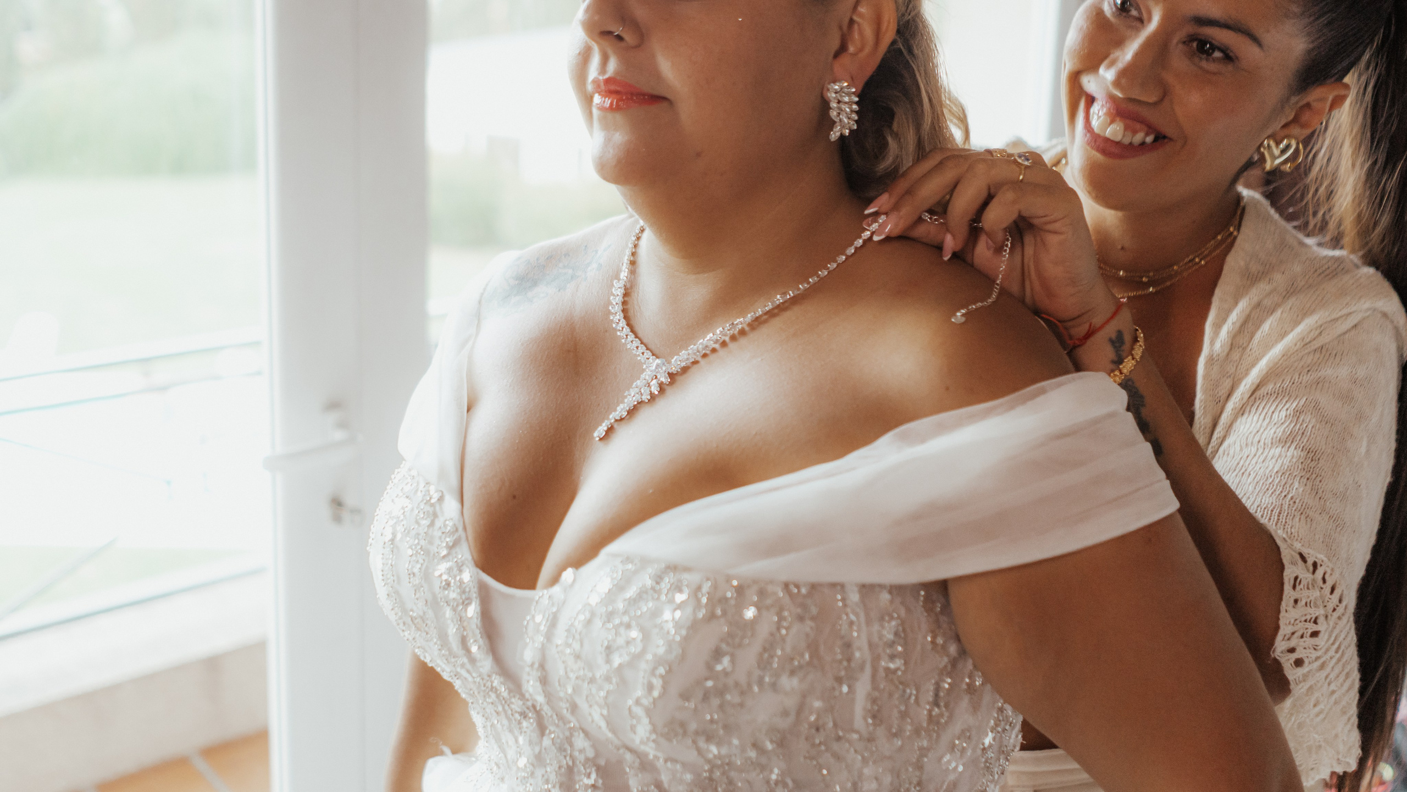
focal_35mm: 44
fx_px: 1642
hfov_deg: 46.4
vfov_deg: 27.1
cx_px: 704
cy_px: 396
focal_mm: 28
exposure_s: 1/500
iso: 1000
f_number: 2
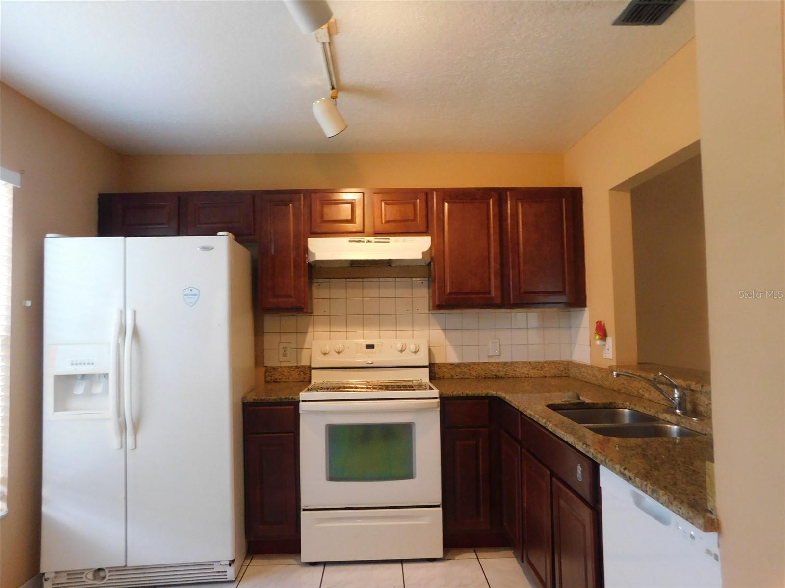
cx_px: 392
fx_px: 544
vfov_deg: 56.8
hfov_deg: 71.6
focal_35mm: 24
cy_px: 294
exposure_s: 1/30
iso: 400
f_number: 3
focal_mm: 4.1
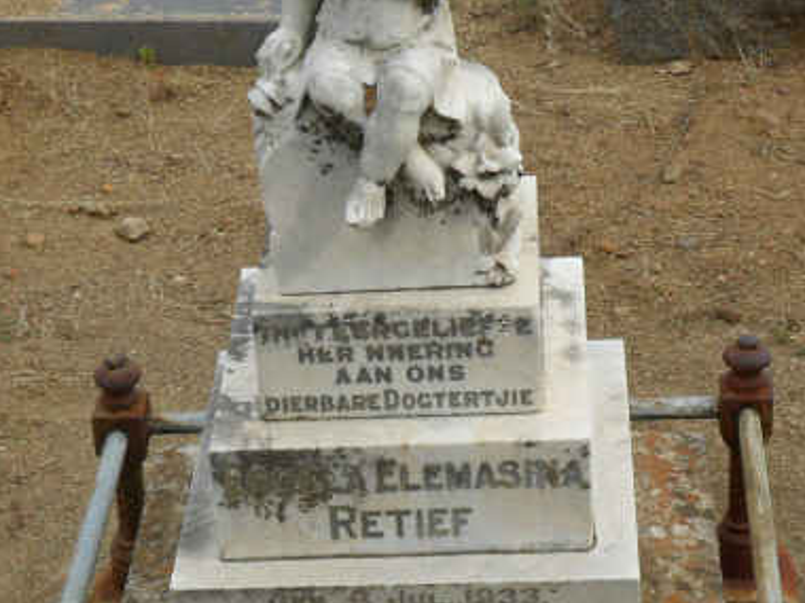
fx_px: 2442
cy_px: 387
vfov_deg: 14.1
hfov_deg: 18.7
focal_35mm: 105
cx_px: 502
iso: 100
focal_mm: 9.3
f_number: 5
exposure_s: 1/350
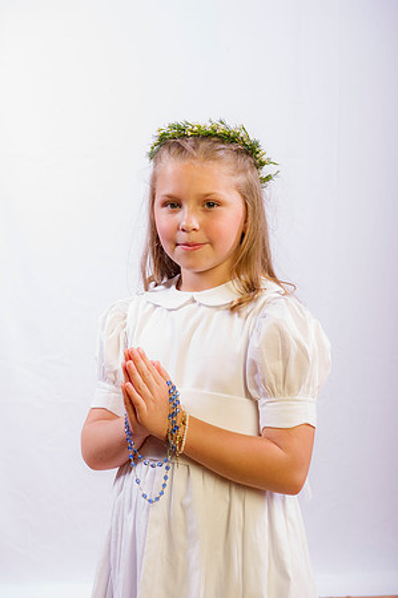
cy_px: 299
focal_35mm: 66
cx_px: 199
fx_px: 1097
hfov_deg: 20.6
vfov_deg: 30.5
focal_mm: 66
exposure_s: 1/200
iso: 100
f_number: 8
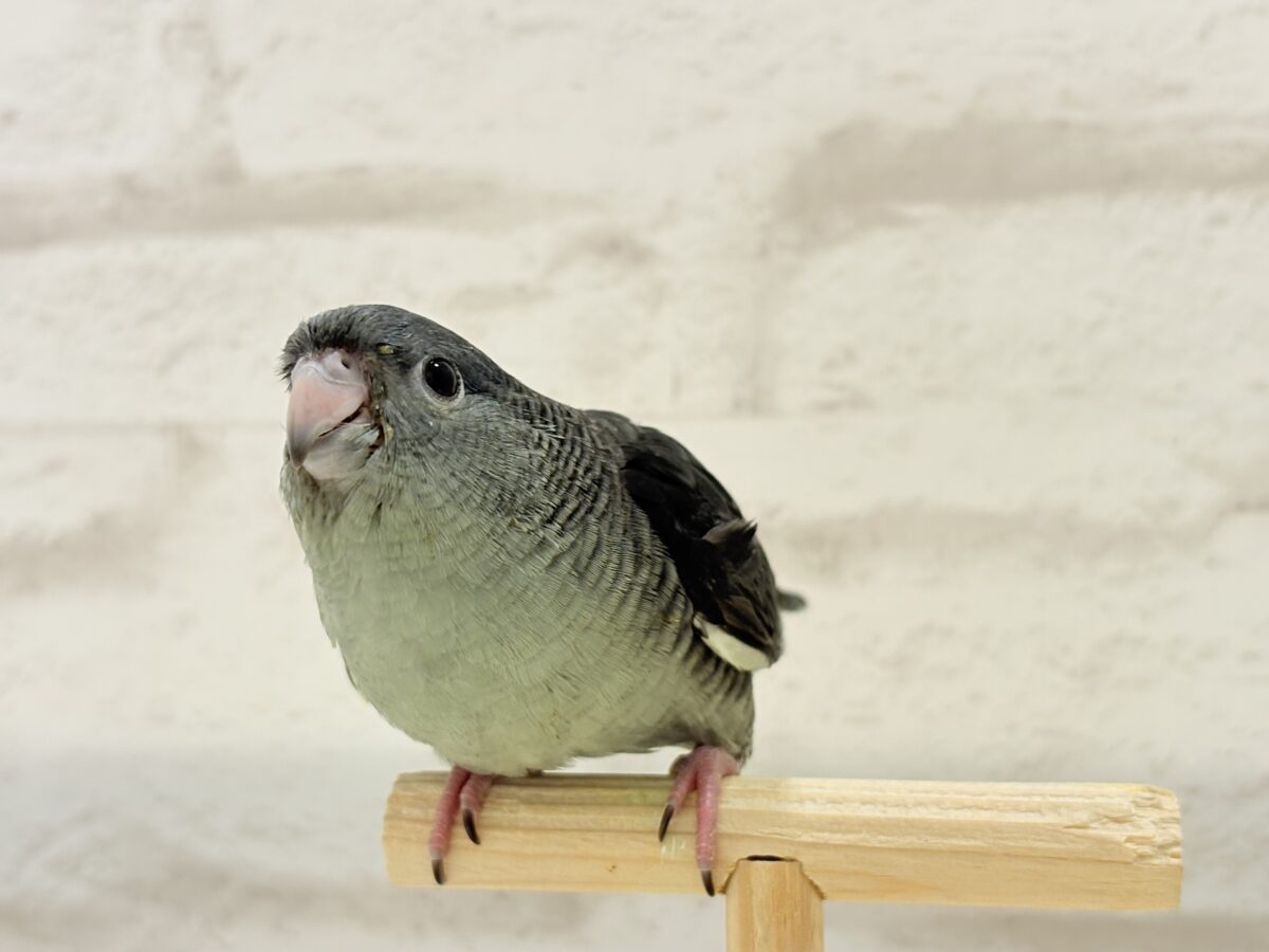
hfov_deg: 36.8
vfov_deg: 28.0
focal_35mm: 52
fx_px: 1906
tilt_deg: -0.3
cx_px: 634
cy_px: 476
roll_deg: +2.1
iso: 50
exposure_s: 1/50
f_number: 1.6
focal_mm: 5.96
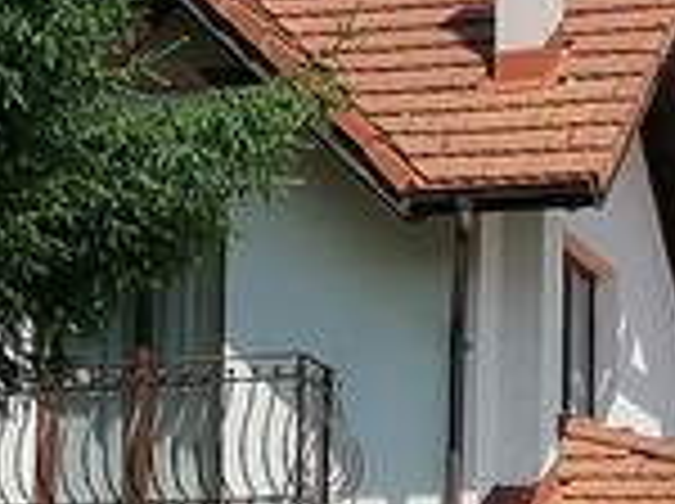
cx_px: 324
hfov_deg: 8.1
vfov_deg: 5.9
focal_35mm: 246
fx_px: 4789
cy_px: 796
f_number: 1.8
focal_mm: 4.75
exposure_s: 1/2016
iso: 50
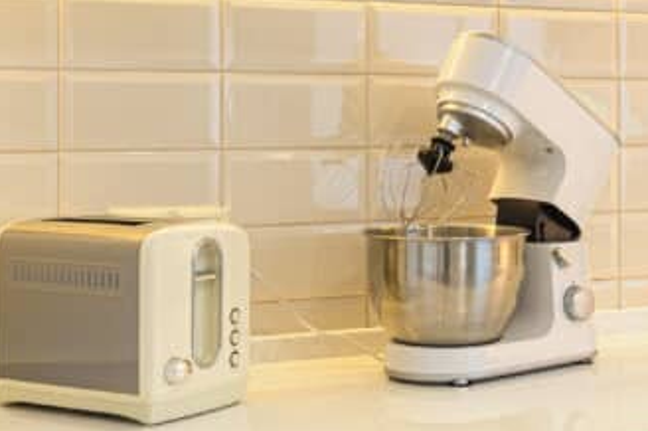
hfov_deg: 26.1
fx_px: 1349
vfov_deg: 18.1
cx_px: 595
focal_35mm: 75
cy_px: 153
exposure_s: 1/3
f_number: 11
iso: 200
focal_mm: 32
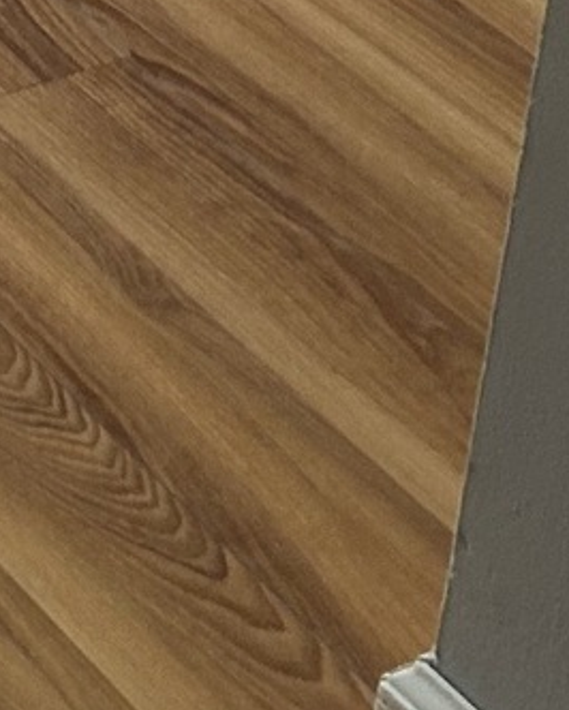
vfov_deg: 10.0
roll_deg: -0.6
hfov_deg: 8.2
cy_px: -776
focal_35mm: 176
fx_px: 3701
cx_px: -723
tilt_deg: -21.9
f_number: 1.5
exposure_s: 1/121
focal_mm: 5.7
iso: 100
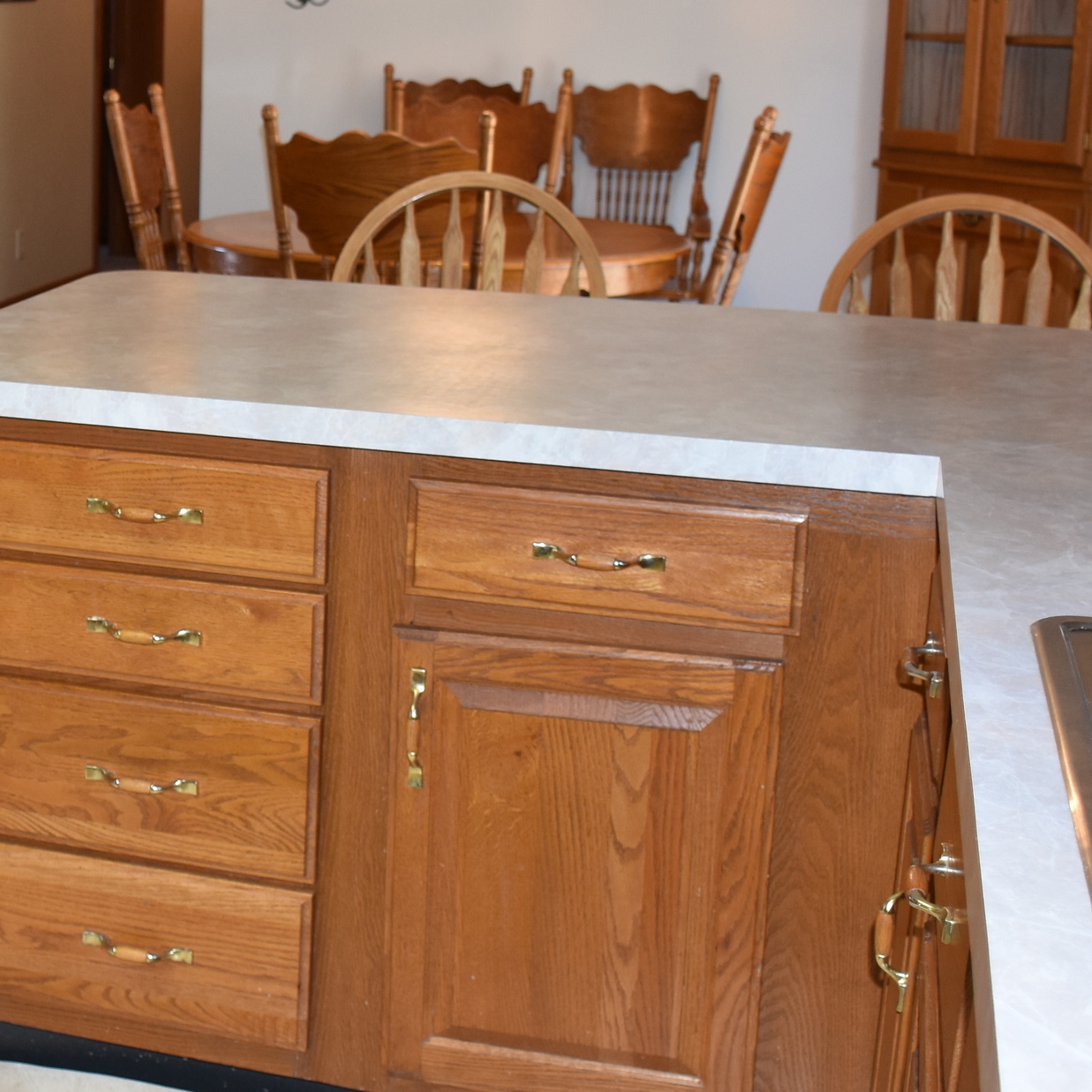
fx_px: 2034
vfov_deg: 29.9
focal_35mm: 57
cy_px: 398
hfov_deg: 28.3
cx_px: 15
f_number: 3.5
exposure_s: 1/60
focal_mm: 18
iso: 500
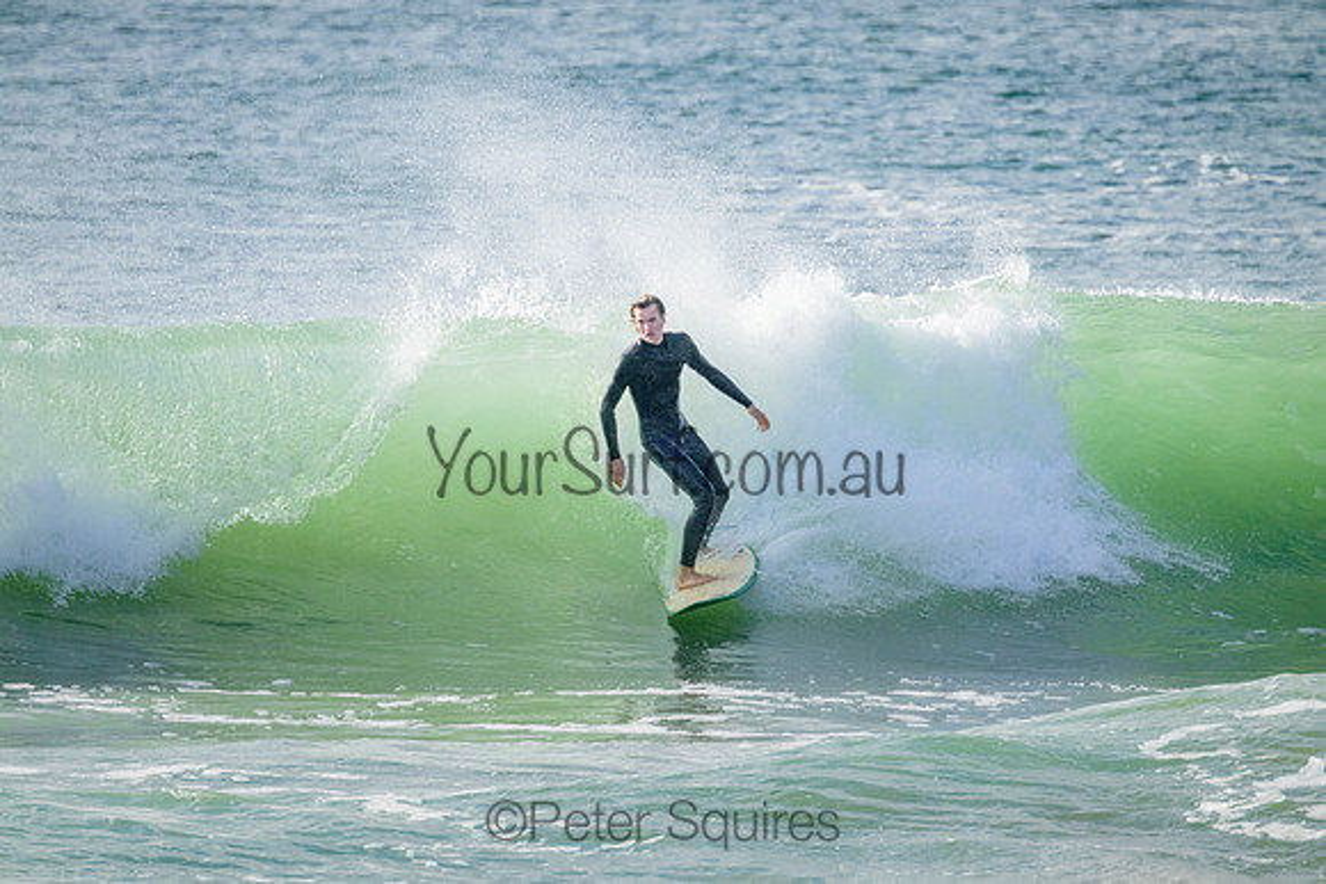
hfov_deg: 2.6
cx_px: 663
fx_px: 29472
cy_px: 442
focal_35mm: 800
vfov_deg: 1.7
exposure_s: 1/2000
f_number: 11
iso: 1000
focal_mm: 800
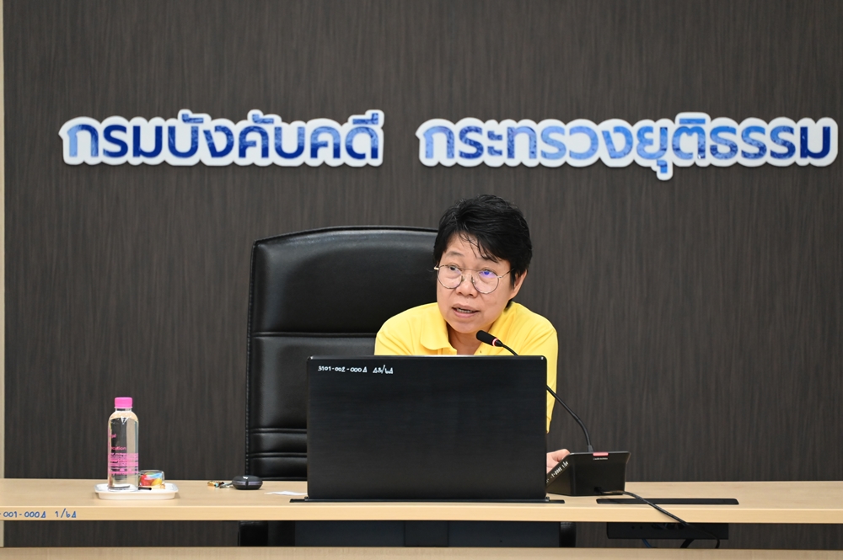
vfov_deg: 4.6
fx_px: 7019
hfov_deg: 6.9
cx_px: 422
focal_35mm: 300
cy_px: 280
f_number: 5.6
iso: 5000
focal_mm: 300
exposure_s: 1/125
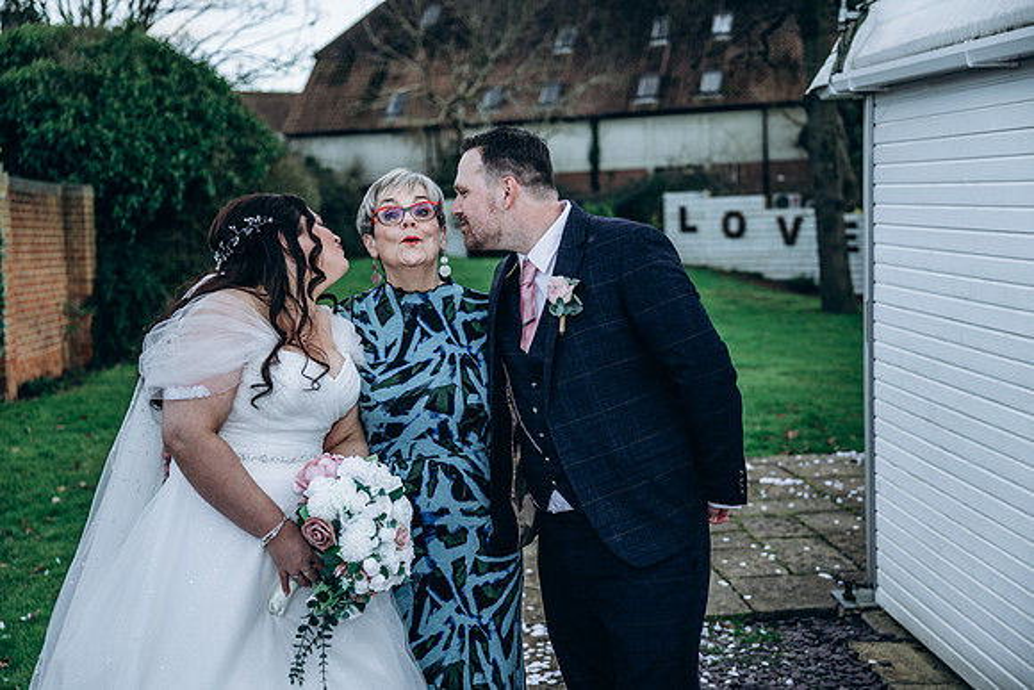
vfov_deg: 28.7
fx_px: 1350
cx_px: 517
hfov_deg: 41.9
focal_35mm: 47
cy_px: 345
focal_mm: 47
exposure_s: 1/250
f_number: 2.8
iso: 125
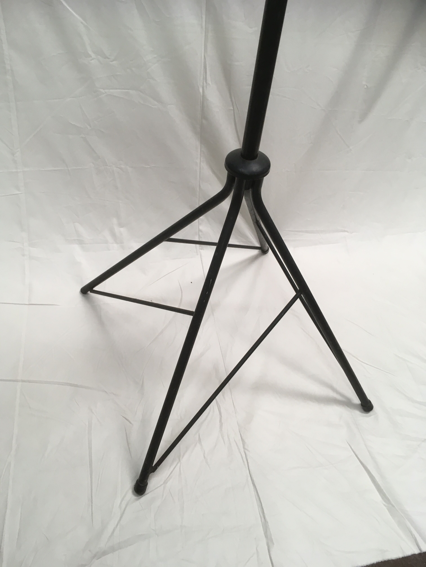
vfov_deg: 61.7
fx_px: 476
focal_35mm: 29
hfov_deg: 48.2
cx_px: 213
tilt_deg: -47.5
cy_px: 284
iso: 40
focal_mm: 4.15
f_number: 2.2
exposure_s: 1/33
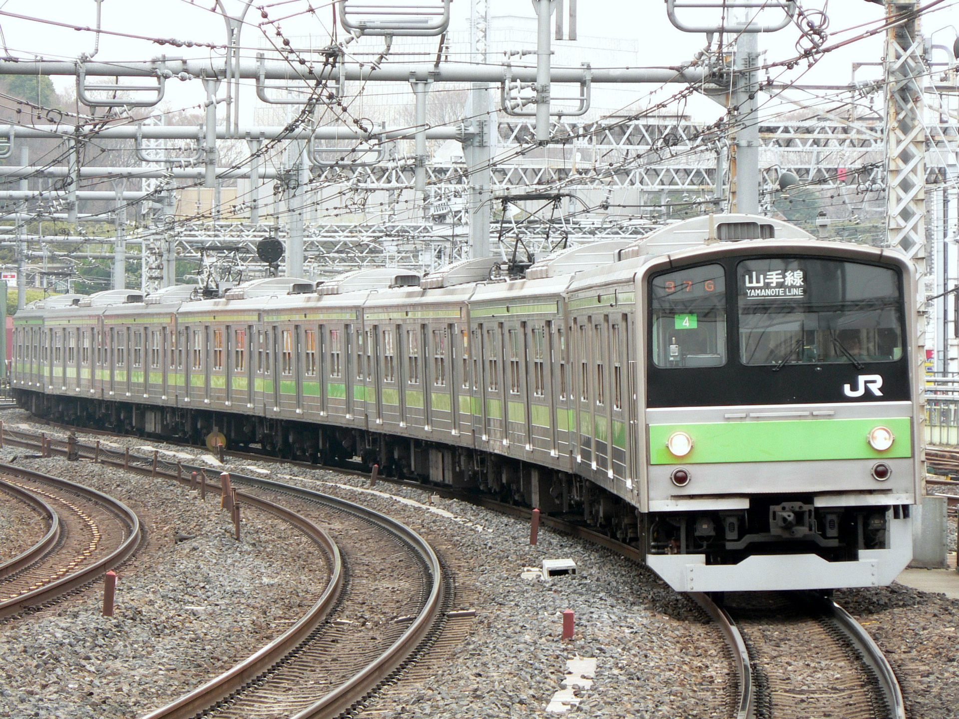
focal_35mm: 240
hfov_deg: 8.2
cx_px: 480
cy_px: 360
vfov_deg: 6.2
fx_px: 6649
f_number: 3.3
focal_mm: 40.1
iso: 80
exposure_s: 1/125
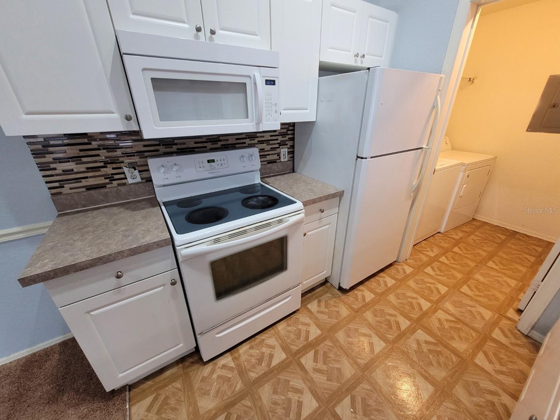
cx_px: 280
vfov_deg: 89.9
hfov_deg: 106.2
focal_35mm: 13
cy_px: 210
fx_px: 210
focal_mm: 1.74
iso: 320
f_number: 2.2
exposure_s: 1/40
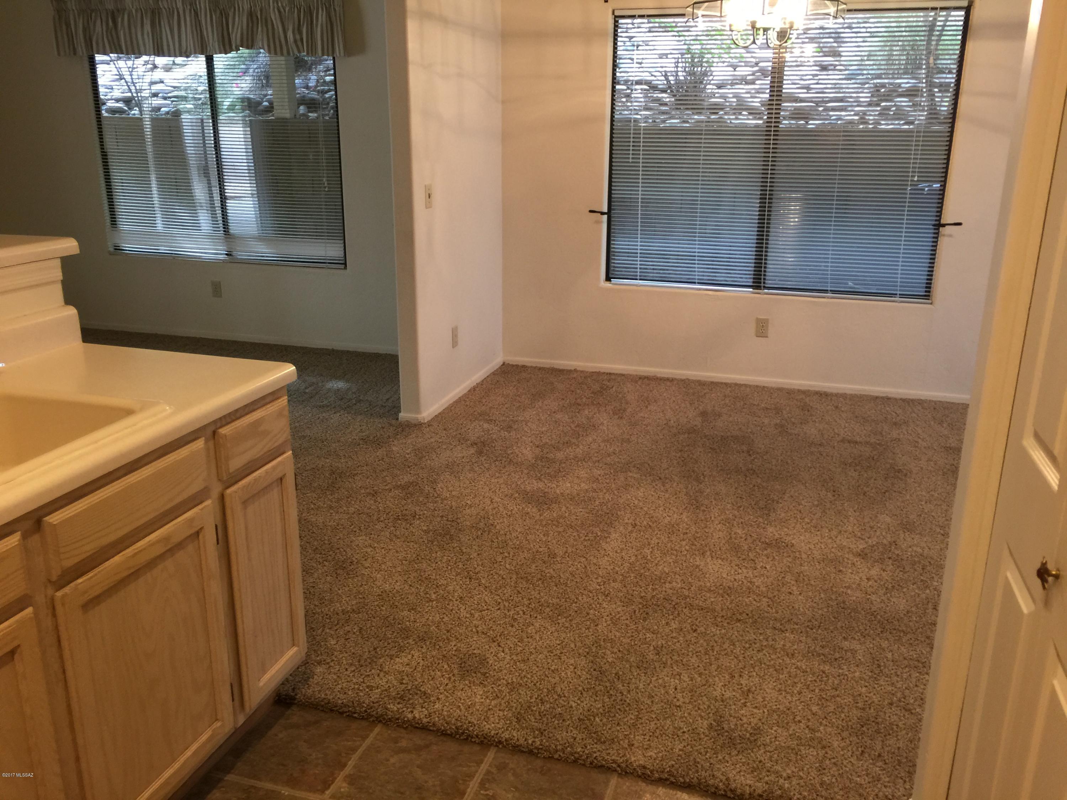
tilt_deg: -17.8
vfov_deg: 48.2
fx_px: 894
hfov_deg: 61.7
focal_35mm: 29
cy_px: 400
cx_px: 534
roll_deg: -0.7
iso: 50
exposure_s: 1/15
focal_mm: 4.15
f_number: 2.2
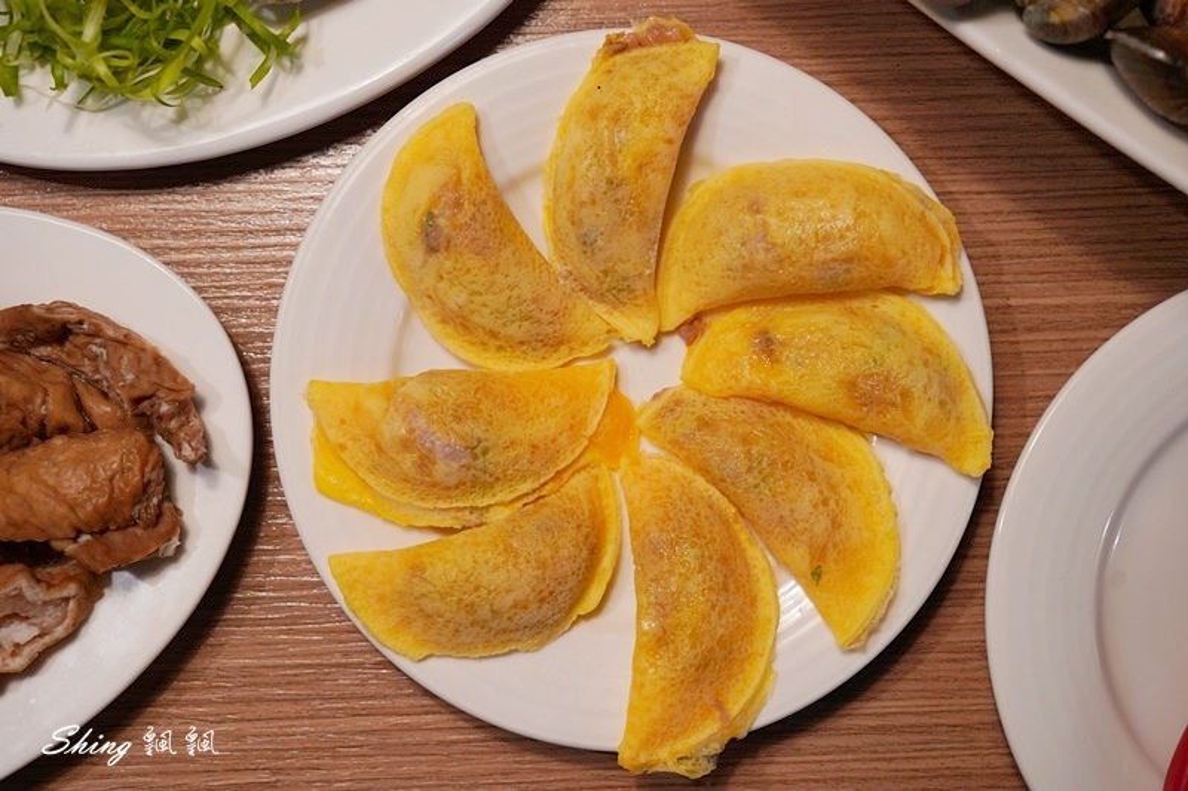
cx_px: 594
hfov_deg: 41.9
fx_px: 1551
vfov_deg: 28.6
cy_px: 396
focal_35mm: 47
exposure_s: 1/60
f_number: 5.6
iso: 1000
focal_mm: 47
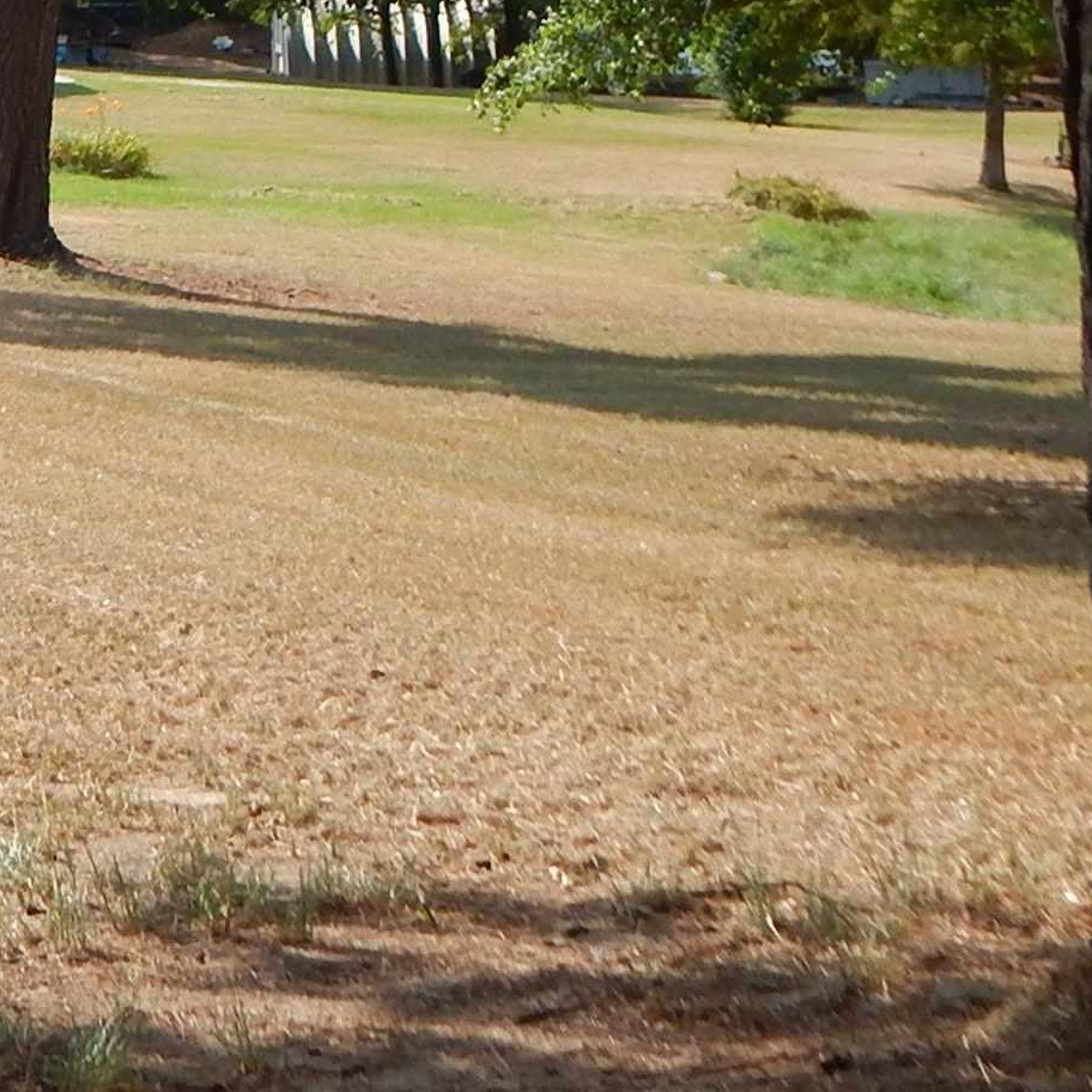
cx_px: -503
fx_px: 4568
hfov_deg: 13.0
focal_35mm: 128
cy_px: -190
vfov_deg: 13.3
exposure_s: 1/800
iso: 125
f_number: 3.6
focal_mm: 7.7
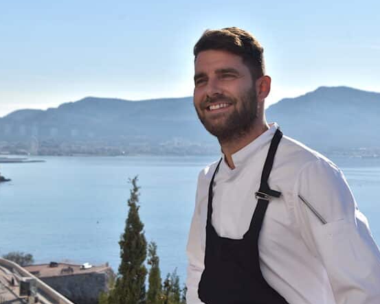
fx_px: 968
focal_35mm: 86
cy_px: 168
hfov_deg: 22.2
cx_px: 239
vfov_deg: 17.9
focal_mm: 44
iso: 100
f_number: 10
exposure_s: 1/400
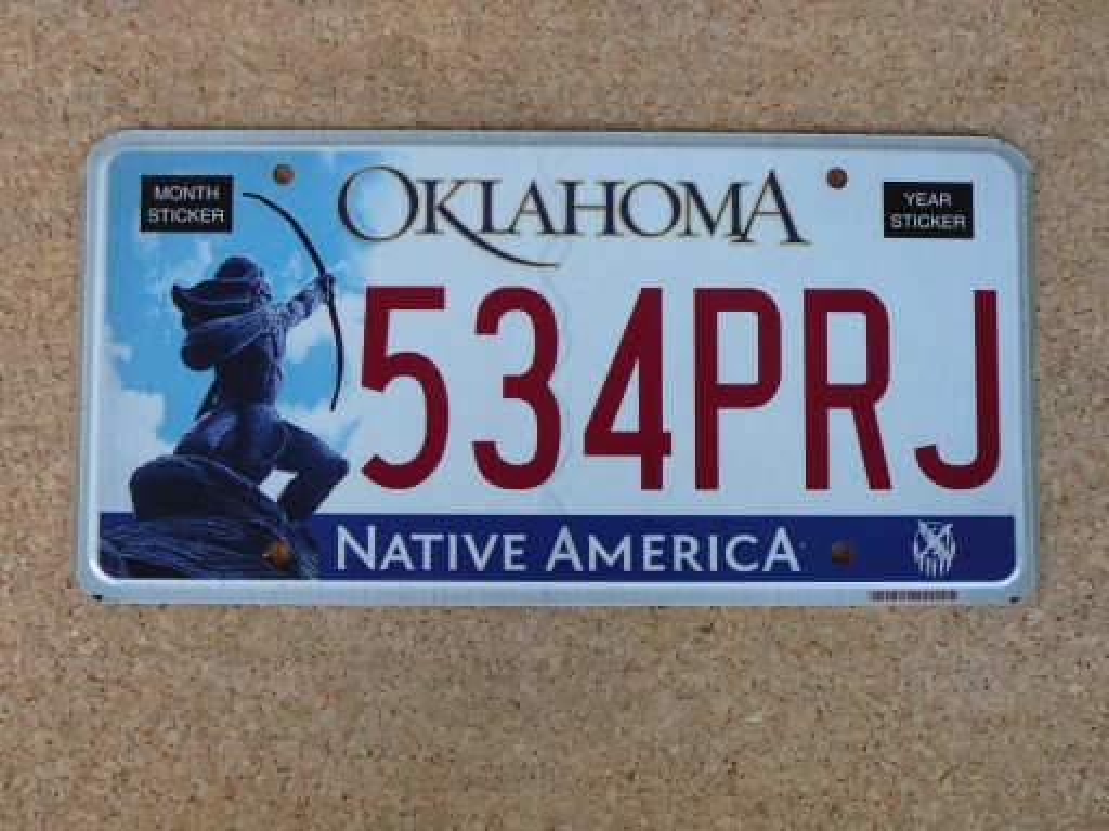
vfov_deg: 30.9
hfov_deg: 40.4
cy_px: 416
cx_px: 554
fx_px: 1506
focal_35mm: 47
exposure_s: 1/50
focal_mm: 7
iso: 100
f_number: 3.3
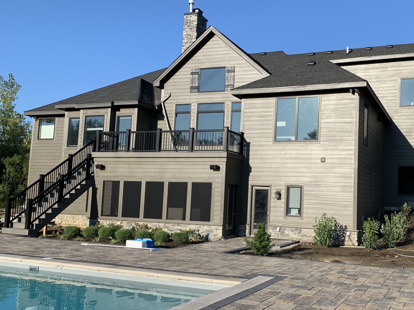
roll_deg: -1.3
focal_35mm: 36
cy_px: 162
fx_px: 431
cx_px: 286
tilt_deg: +4.5
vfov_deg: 39.6
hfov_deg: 50.1
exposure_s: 1/1880
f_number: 1.8
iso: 25
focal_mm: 4.25
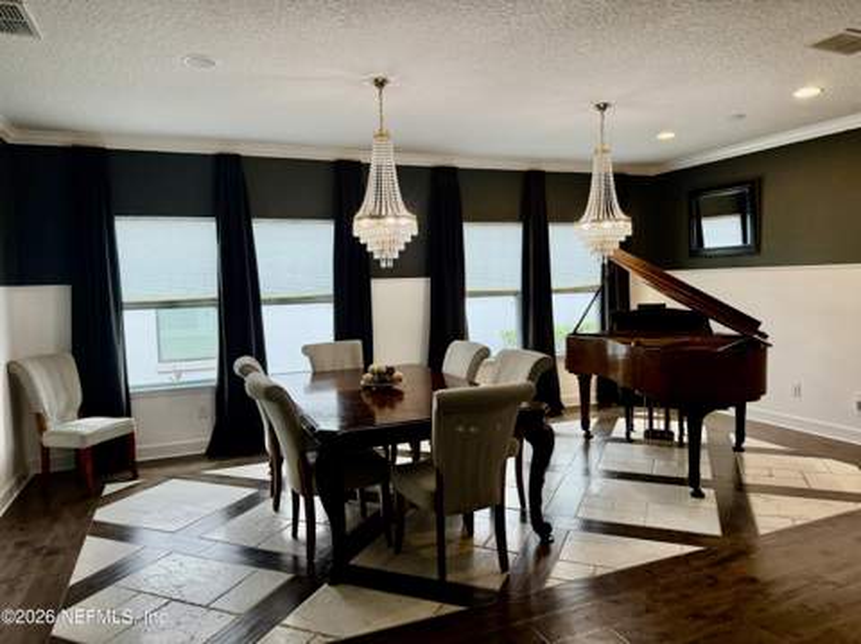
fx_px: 596
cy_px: 322
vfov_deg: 56.7
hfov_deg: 71.7
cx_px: 430
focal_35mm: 24
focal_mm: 6.76
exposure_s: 1/149
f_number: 1.78
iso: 200
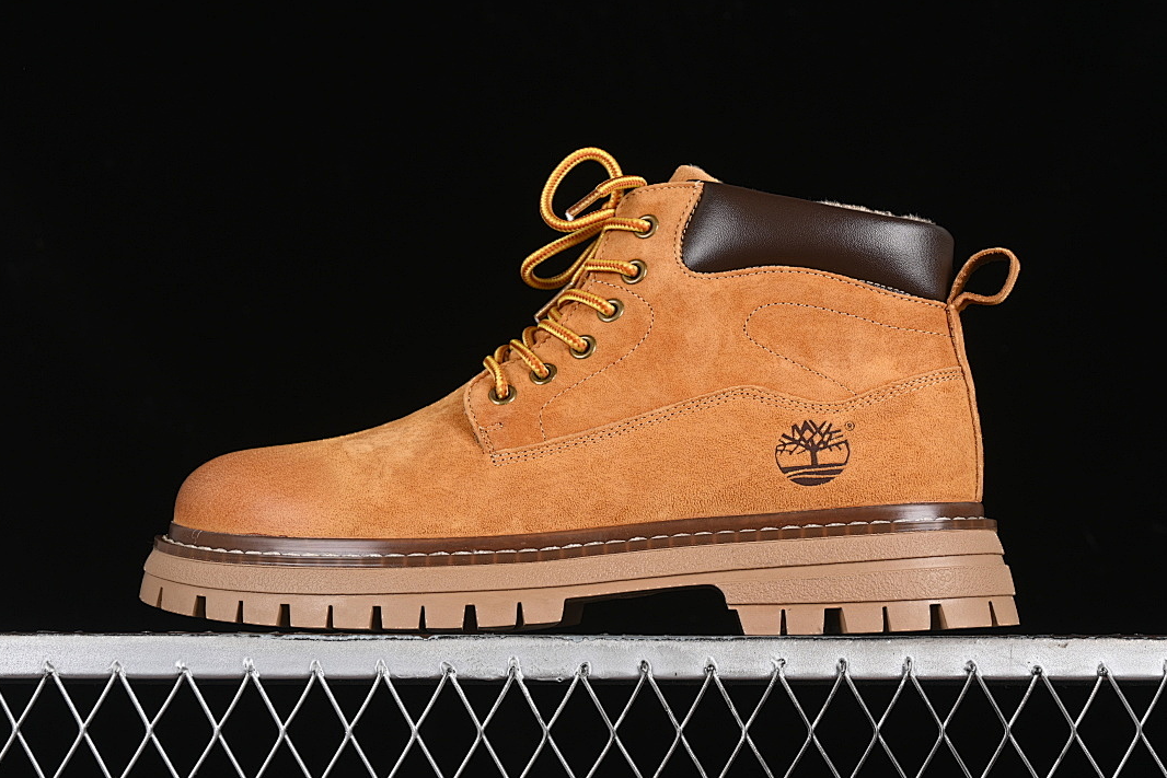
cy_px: 388
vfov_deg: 18.0
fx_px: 2464
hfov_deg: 26.6
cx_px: 588
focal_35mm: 76
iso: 160
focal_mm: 50
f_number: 7.1
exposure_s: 1/80
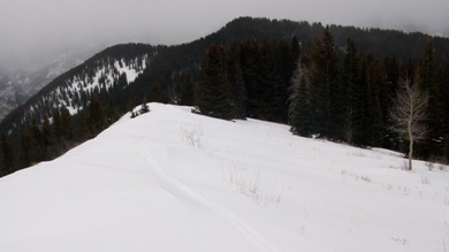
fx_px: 452
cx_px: 220
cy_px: 146
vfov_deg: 31.1
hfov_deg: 52.8
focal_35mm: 38
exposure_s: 1/218
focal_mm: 5.7
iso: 64
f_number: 5.5
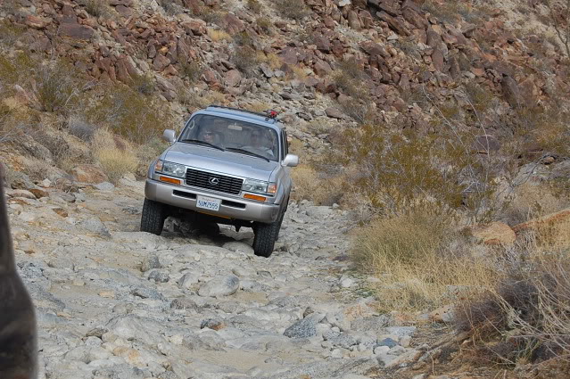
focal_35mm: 82
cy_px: 190
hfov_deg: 24.6
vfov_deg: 16.5
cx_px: 285
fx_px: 1305
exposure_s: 1/320
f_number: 9
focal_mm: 55
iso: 200
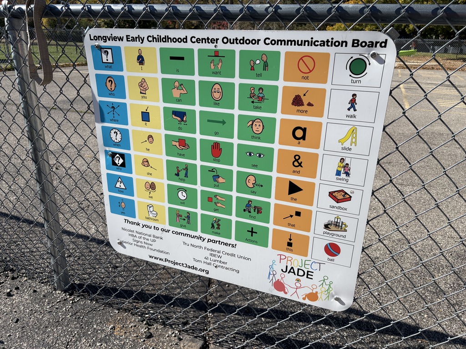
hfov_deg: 67.3
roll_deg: -1.2
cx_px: 233
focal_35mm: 26
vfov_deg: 53.1
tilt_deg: -21.8
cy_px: 174
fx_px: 350
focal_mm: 5.96
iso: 50
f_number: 1.6
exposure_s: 1/3125
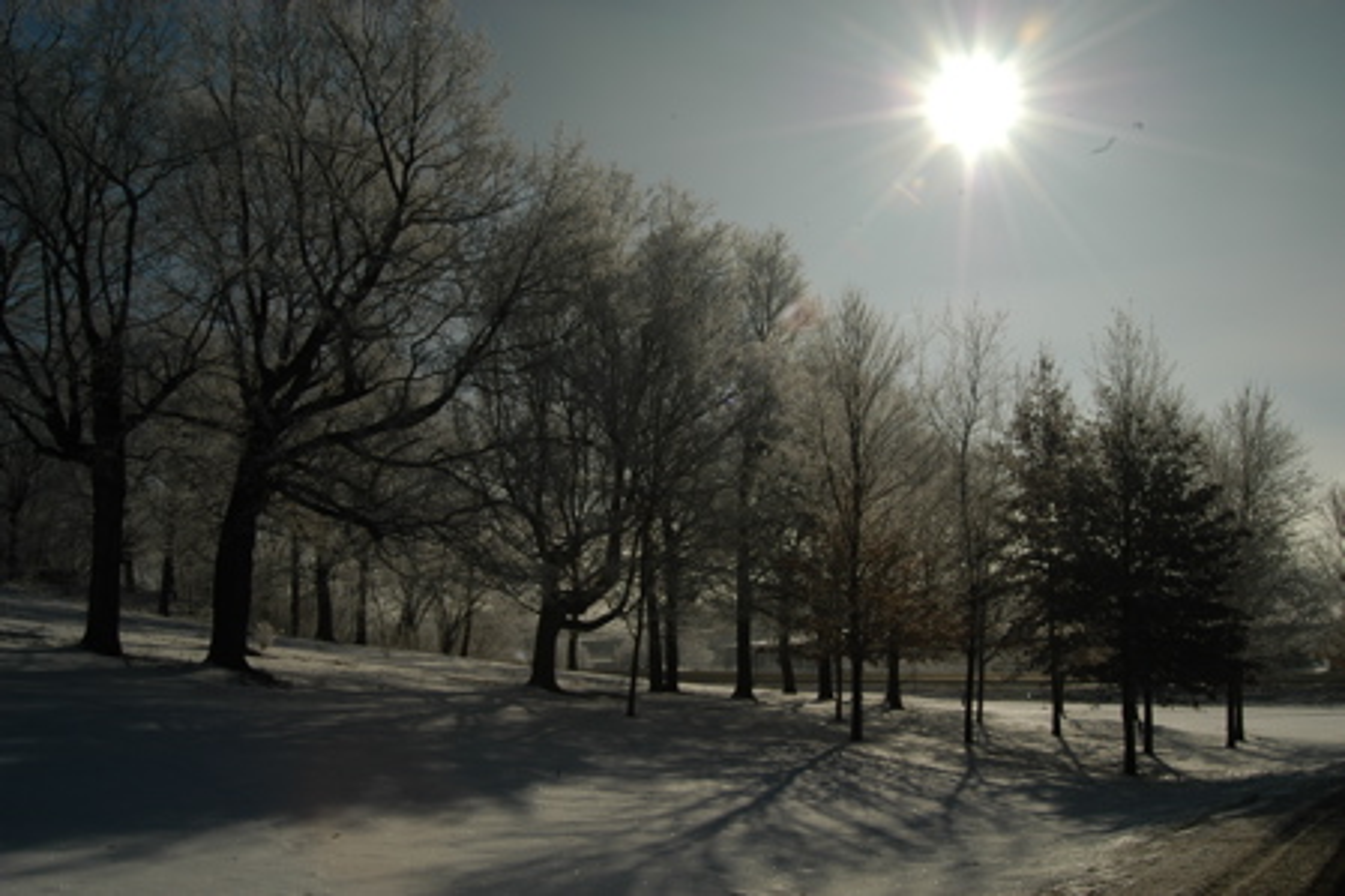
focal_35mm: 36
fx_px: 1344
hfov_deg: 53.1
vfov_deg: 36.8
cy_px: 448
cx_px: 672
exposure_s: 1/750
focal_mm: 24
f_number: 16
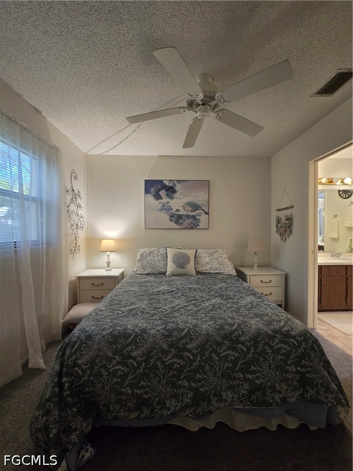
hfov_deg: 89.9
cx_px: 176
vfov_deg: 106.2
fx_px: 177
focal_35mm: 13
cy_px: 236
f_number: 2.2
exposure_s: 1/60
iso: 320
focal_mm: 2.2
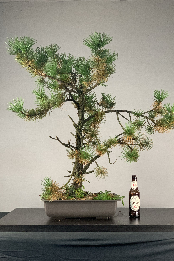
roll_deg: +0.2
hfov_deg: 24.6
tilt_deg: +4.0
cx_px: 97
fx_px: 399
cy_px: 132
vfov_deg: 36.2
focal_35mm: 55
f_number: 2.4
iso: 200
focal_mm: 6
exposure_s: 1/50
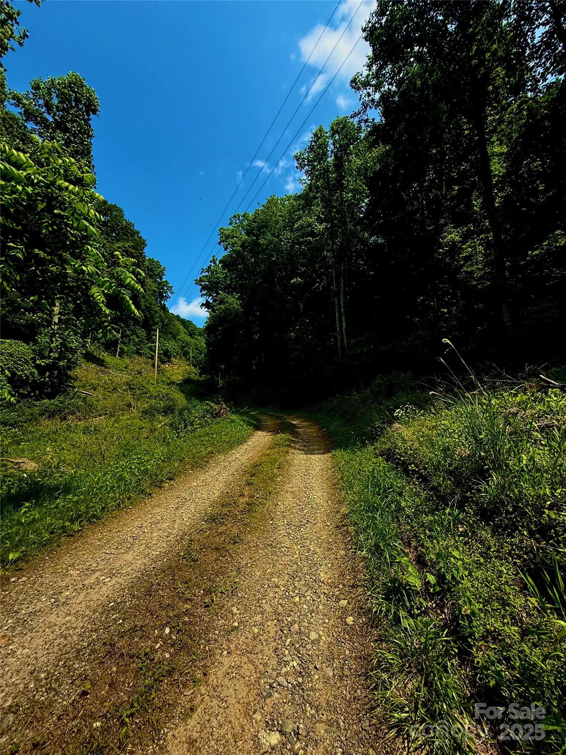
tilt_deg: +9.2
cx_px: 283
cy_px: 378
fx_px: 305
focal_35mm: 14
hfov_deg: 85.7
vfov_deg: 102.1
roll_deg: -0.3
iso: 50
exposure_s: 1/830
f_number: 2.2
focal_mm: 2.22
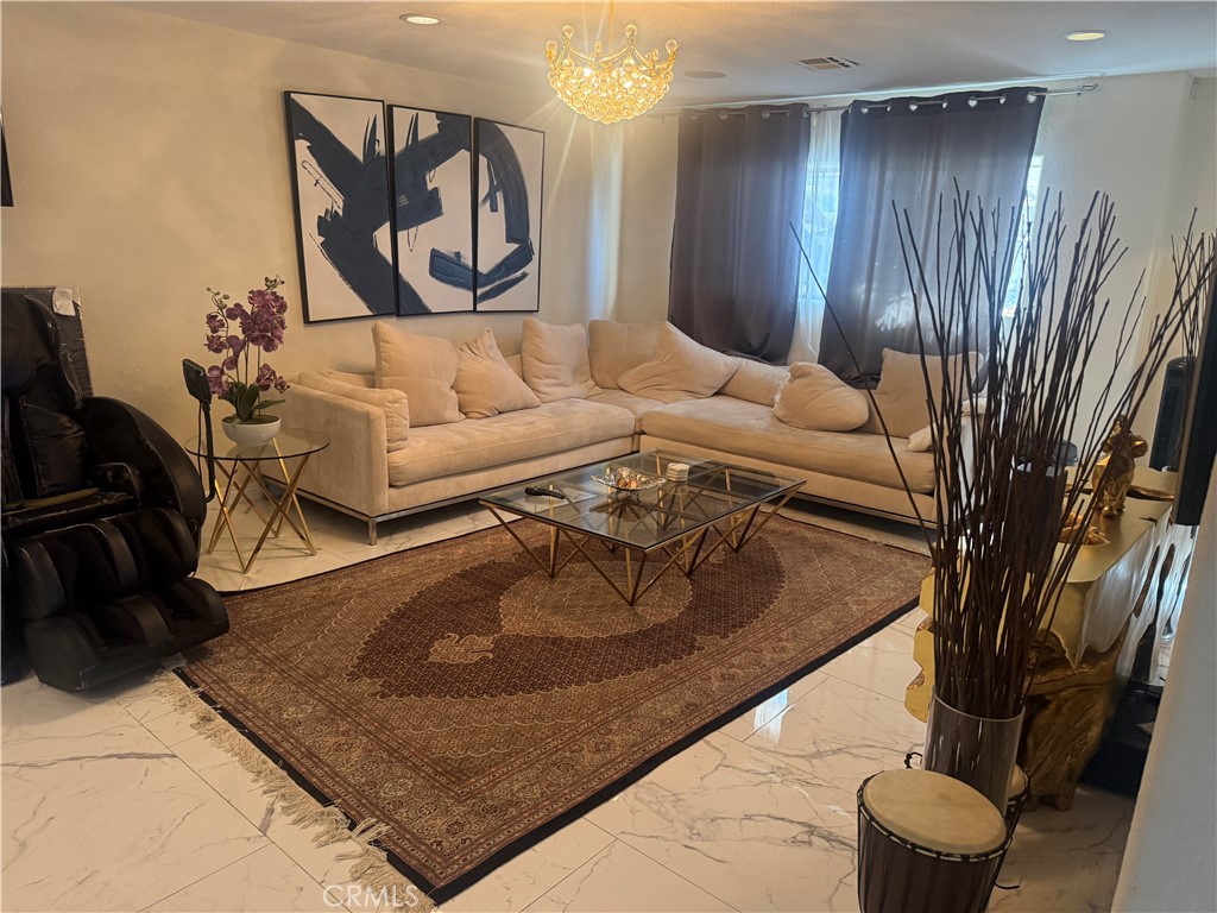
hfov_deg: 71.6
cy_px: 456
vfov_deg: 56.8
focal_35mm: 24
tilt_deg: -14.3
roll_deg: -1.6
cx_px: 608
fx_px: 844
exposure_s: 1/60
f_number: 1.78
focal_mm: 6.76
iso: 250
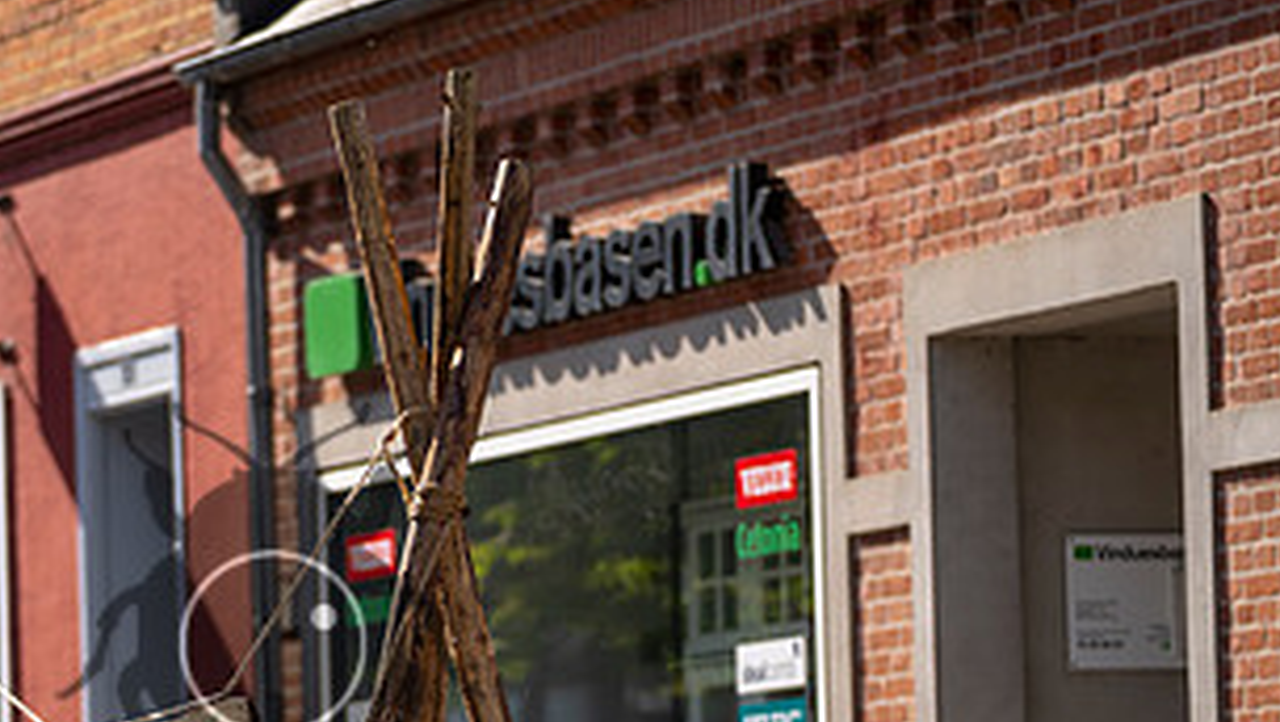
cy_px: 745
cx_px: 239
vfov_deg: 4.7
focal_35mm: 261
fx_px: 8864
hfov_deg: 8.2
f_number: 2.8
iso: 100
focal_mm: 131
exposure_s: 1/1600
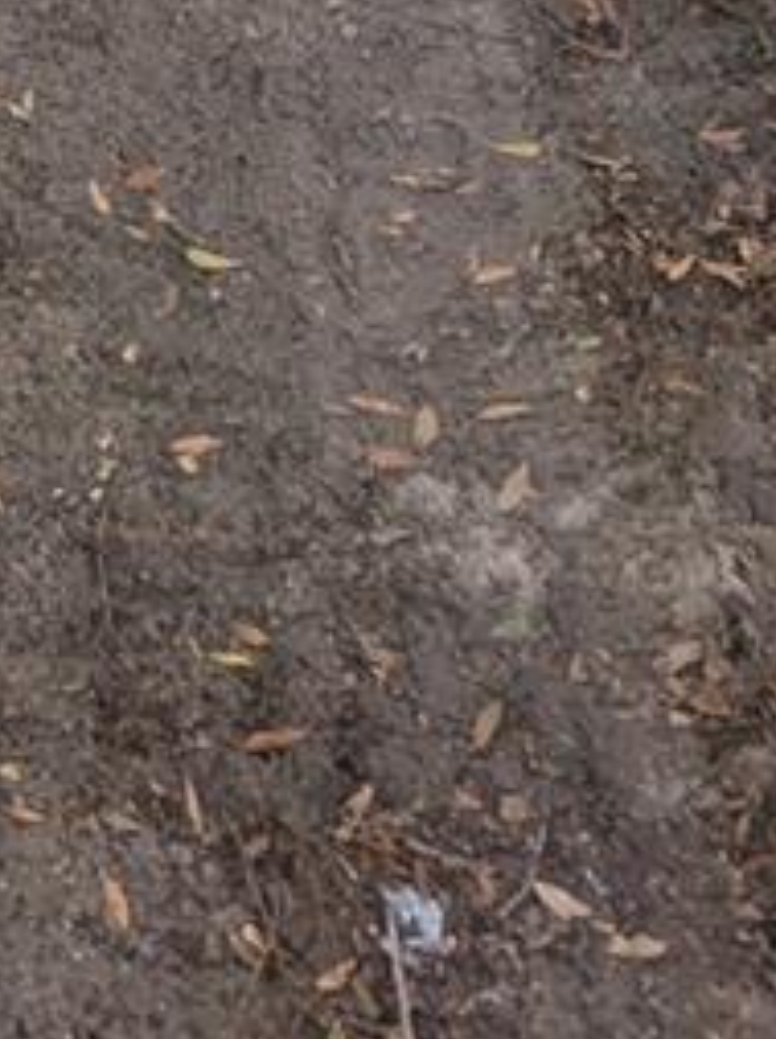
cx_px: -292
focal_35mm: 76
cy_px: -1154
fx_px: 2277
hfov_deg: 17.8
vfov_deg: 17.0
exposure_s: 1/174
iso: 58
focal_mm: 2.35
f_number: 2.2
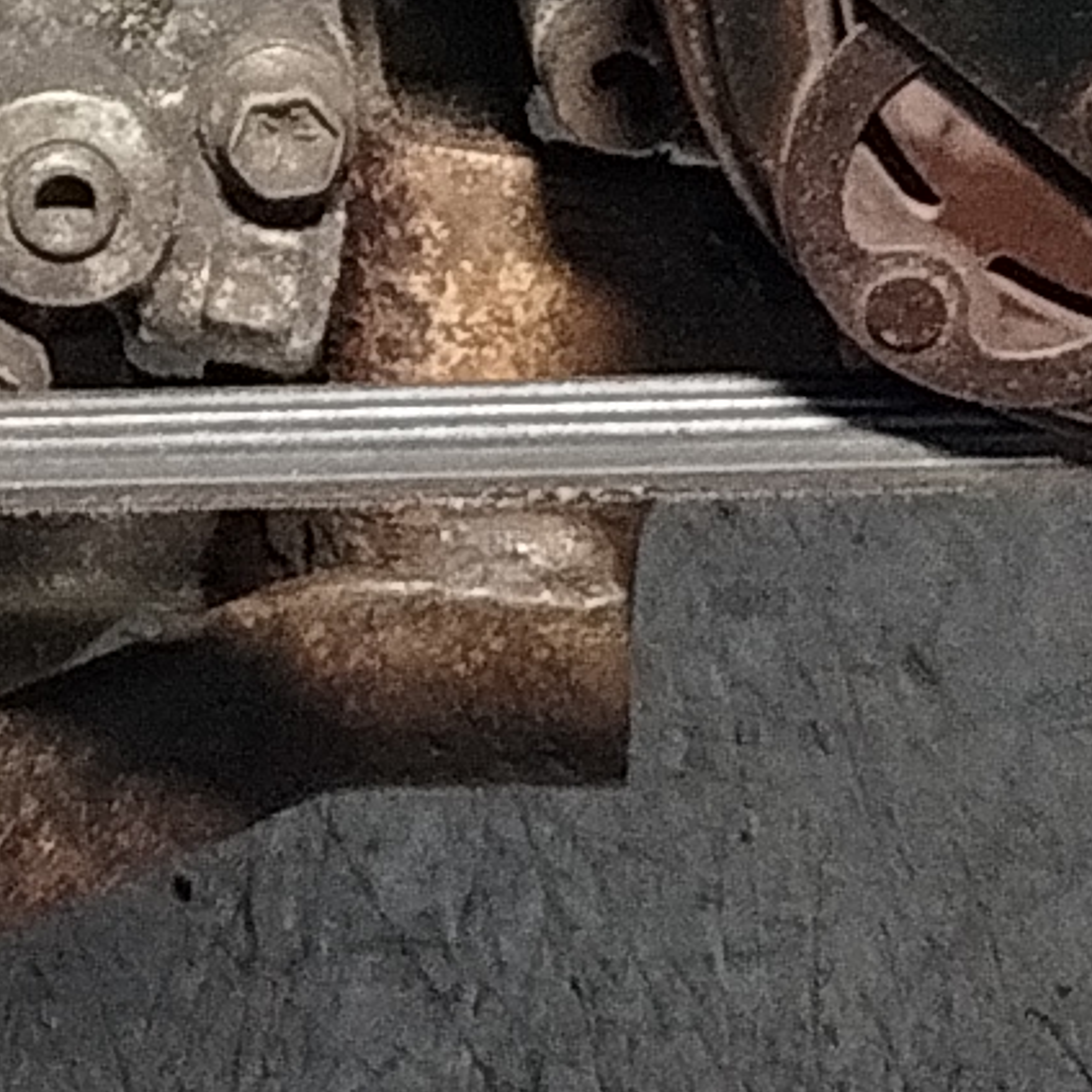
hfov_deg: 8.2
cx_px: -1244
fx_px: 7138
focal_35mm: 200
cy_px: -1885
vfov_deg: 7.8
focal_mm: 5.31
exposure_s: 1/50
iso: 160
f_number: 1.7
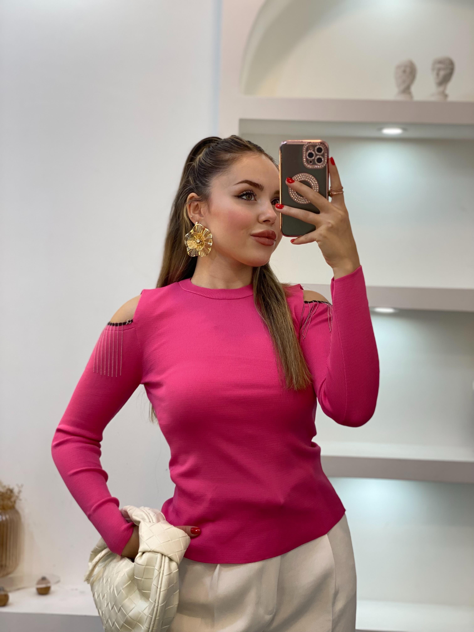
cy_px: 316
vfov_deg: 36.8
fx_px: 949
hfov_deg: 28.0
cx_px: 237
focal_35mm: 52
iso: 80
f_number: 2
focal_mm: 6
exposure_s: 1/100
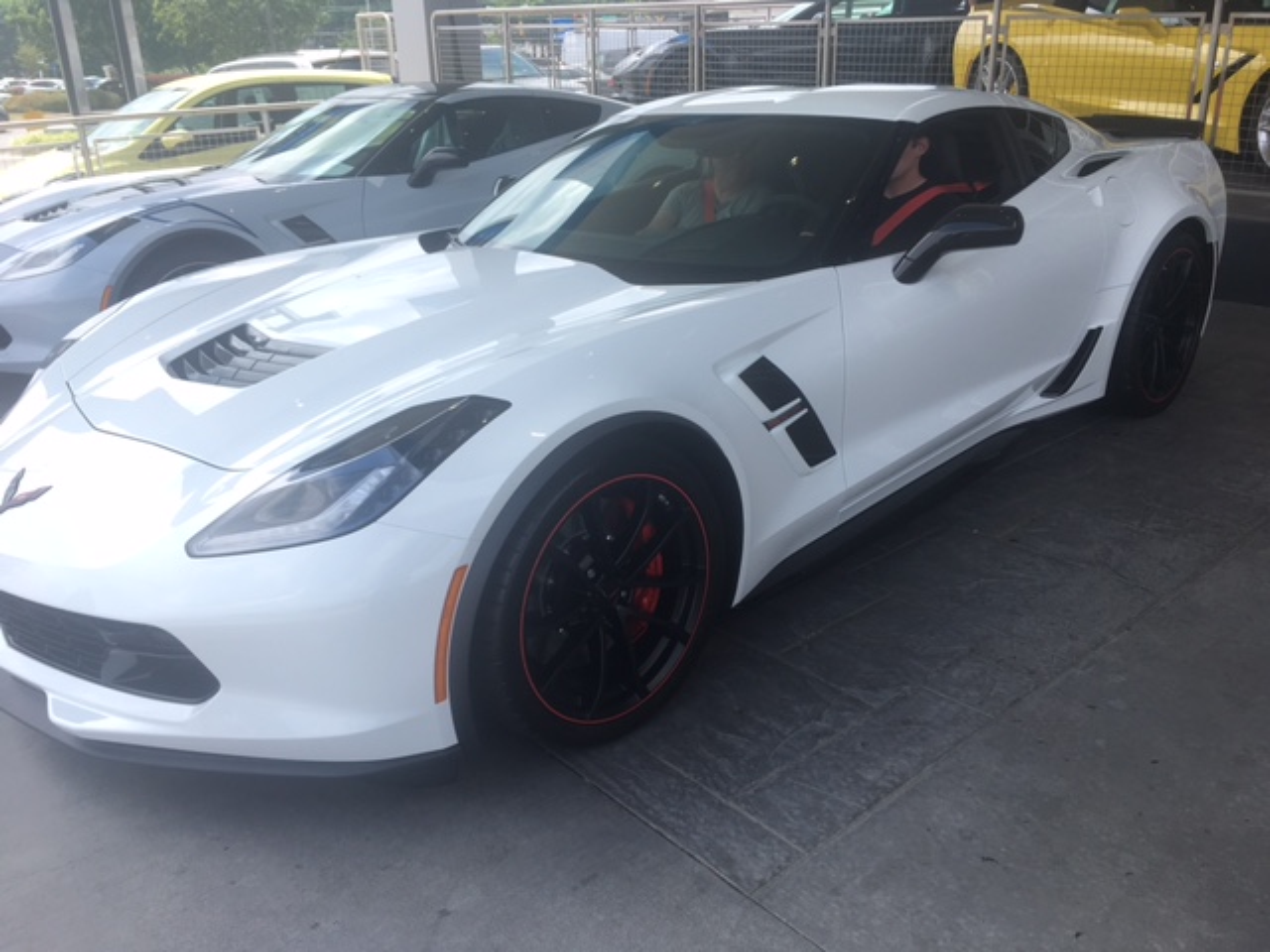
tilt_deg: -23.3
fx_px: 1064
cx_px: 635
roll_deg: +1.9
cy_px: 476
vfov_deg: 48.2
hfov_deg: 61.7
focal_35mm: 29
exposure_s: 1/610
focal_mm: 4.15
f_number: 2.2
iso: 25
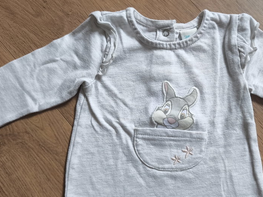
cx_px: 170
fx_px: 312
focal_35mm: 41
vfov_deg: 34.9
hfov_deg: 45.2
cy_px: 128
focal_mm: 6.57
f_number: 1.6
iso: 640
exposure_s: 1/50
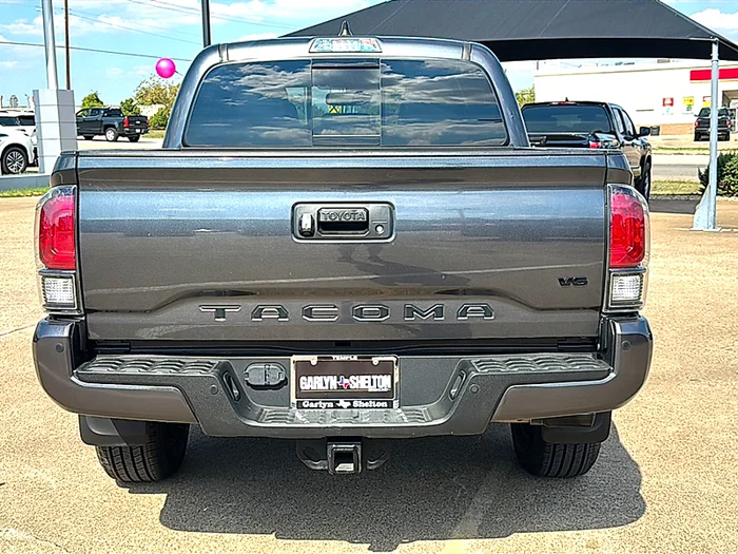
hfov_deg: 49.0
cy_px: 277
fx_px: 810
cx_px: 369
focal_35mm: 38
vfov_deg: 37.7
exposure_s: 1/3745
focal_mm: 6.86
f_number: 1.78
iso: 80
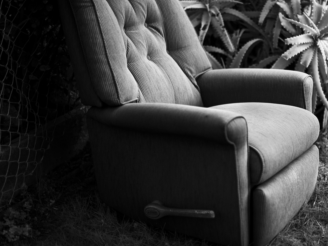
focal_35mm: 70
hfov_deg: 27.5
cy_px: 101
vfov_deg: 21.0
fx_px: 663
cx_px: 236
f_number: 1.6
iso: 100
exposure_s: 1/1600
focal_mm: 50
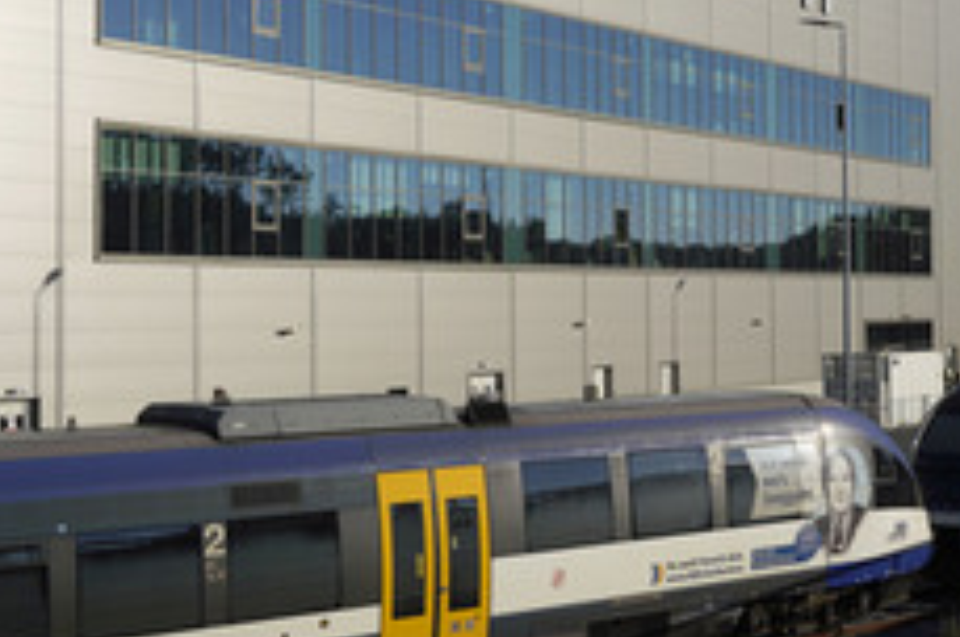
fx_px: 1784
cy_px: 243
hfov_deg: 29.7
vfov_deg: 20.2
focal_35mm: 67
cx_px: 694
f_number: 8
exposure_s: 1/800
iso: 100
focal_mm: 34
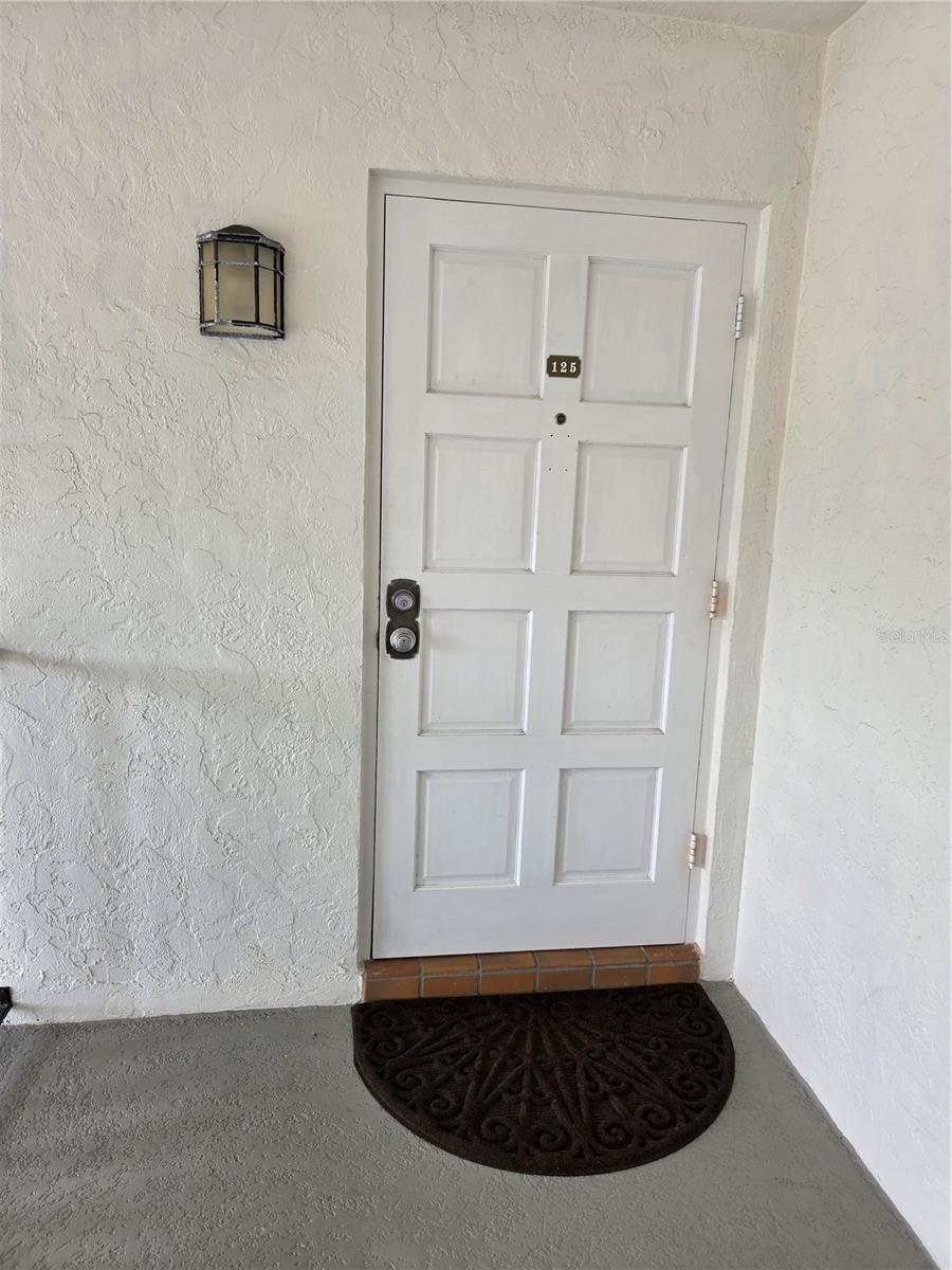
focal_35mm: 23
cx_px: 476
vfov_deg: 73.9
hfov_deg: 58.9
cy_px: 635
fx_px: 843
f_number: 1.8
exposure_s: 1/180
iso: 64
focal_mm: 5.4
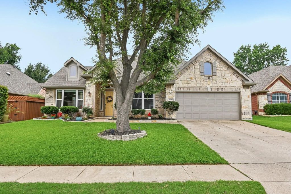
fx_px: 178
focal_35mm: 22
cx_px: 146
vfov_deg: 57.2
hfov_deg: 78.6
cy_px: 97
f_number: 8
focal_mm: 22
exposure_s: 1/400
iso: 400
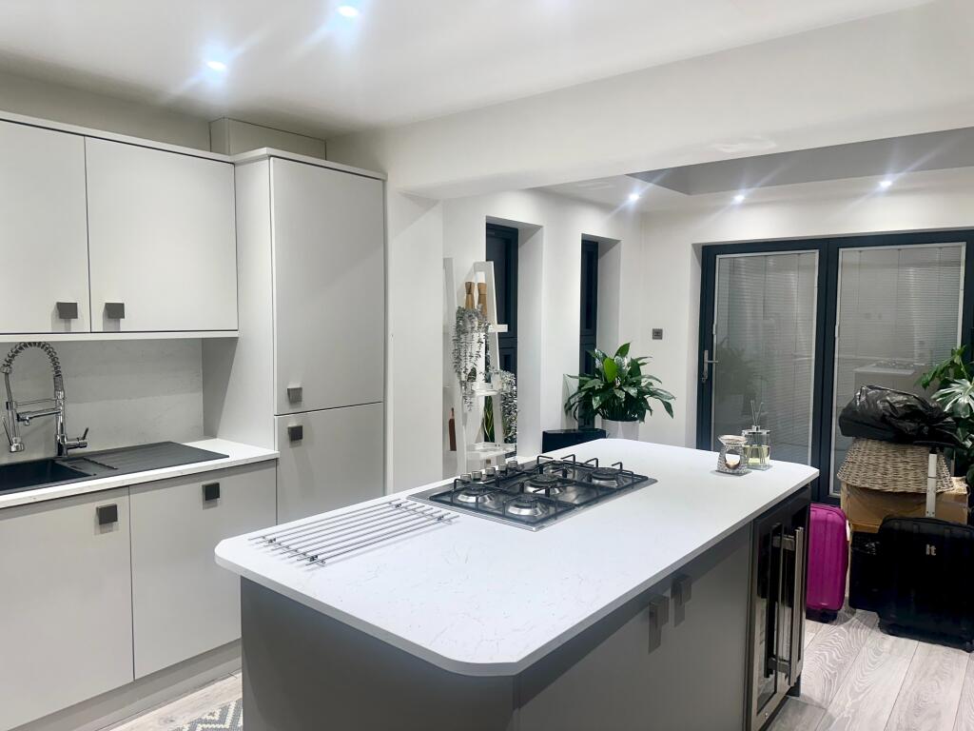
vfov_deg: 56.8
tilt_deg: -3.3
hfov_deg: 71.6
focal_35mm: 24
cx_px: 487
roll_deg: +0.5
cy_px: 366
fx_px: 675
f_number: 1.78
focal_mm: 6.86
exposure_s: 1/100
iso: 100
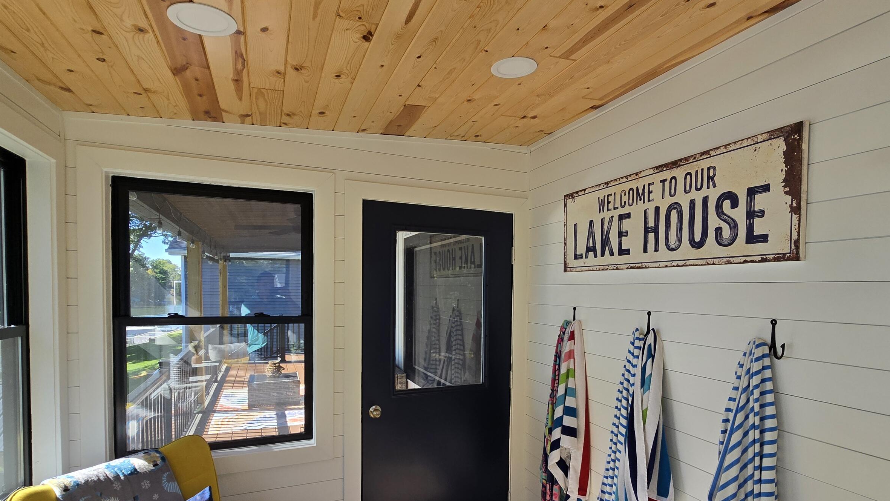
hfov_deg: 92.4
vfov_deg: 60.3
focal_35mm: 18
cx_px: 486
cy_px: 309
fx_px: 425
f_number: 2.2
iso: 50
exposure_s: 1/351
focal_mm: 2.2
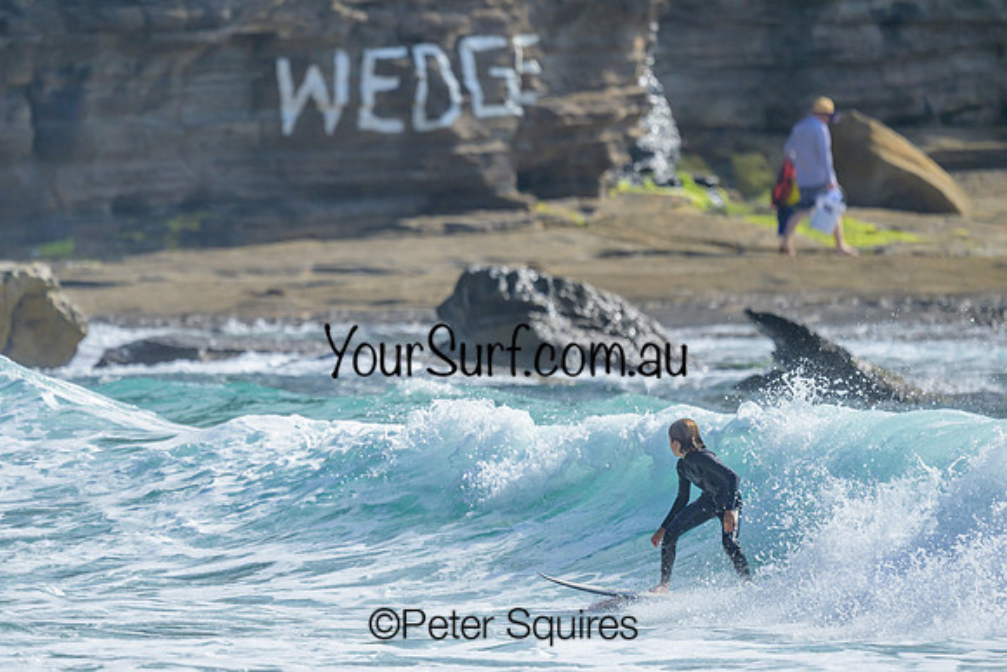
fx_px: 26734
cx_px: 406
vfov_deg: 1.4
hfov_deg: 2.2
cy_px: 271
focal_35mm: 956
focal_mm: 800
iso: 320
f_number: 6.3
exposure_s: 1/2000
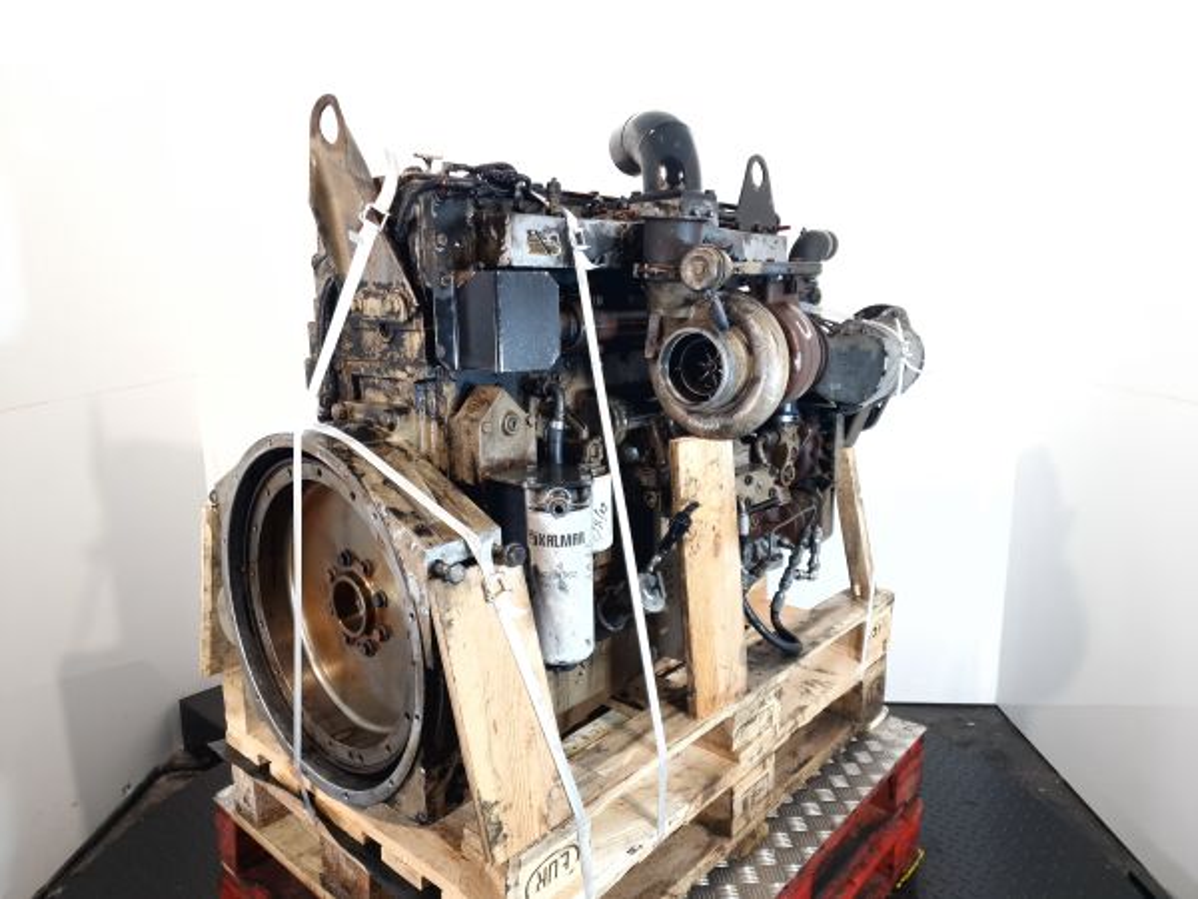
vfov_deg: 58.9
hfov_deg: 73.9
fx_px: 796
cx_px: 599
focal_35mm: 23
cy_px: 450
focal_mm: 6.4
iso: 100
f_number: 1.8
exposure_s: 1/50
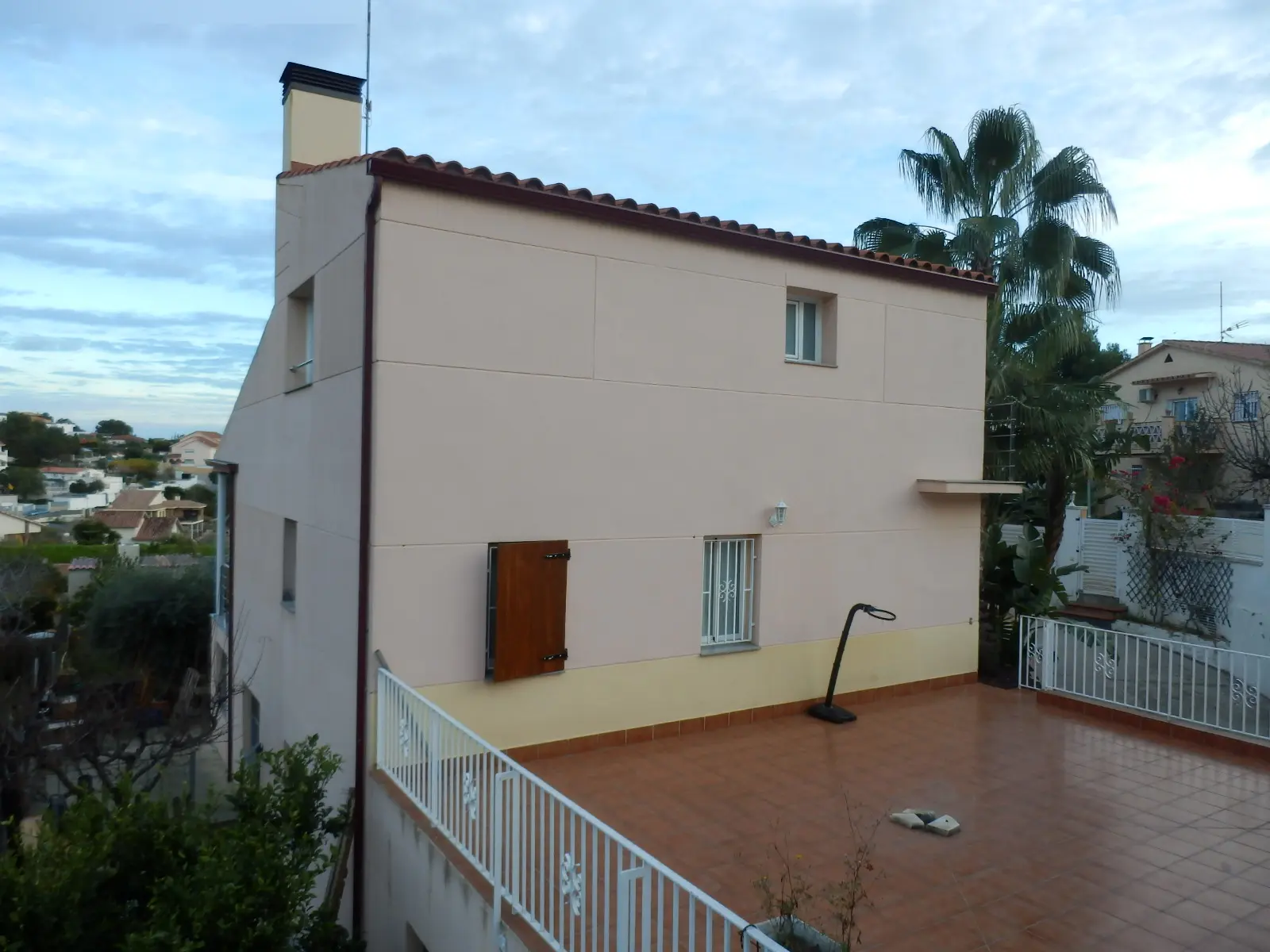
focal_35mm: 24
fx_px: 881
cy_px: 476
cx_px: 635
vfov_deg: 56.8
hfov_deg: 71.6
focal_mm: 4.2
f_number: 3
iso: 80
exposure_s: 1/60
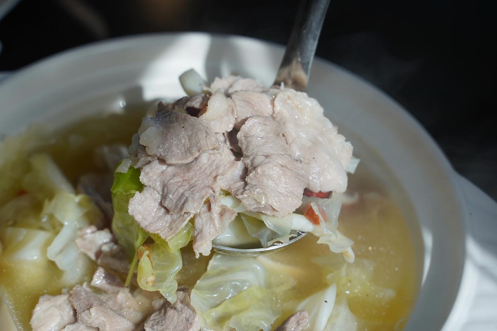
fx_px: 1035
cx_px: 248
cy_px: 166
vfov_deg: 18.2
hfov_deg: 27.0
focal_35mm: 75
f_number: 5
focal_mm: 75
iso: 100
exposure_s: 1/125
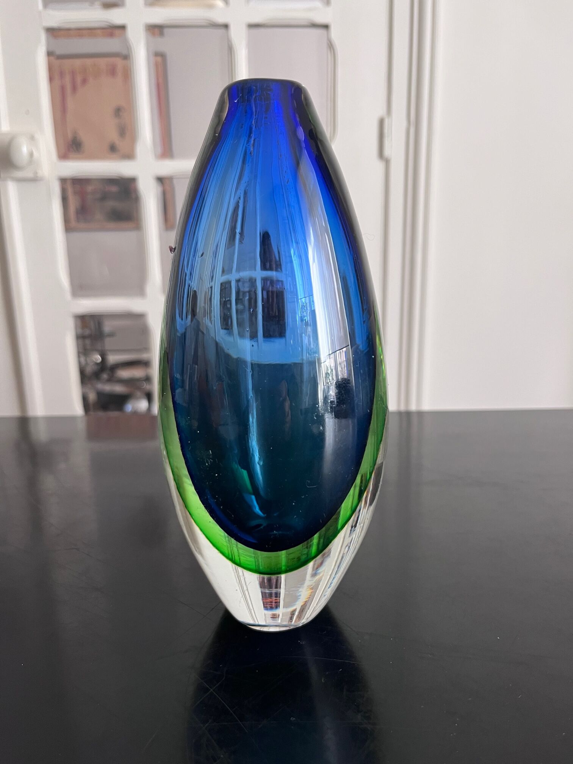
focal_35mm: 26
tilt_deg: -14.6
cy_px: 382
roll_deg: +1.0
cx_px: 286
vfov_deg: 67.3
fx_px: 574
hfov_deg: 53.1
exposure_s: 1/87
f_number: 1.6
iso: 125
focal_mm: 5.1
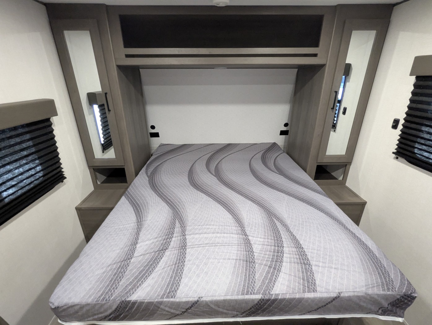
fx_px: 200
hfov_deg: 94.4
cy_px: 162
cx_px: 216
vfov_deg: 78.2
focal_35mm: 16
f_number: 2.2
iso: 563
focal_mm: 2.35
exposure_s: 1/37.5
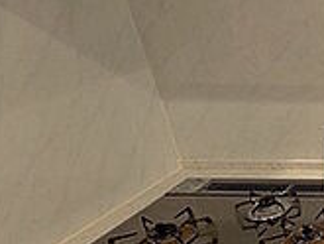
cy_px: 155
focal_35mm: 51
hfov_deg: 24.6
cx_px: 530
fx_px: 478
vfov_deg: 28.5
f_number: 2.2
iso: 73
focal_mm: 1.83
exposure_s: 1/100
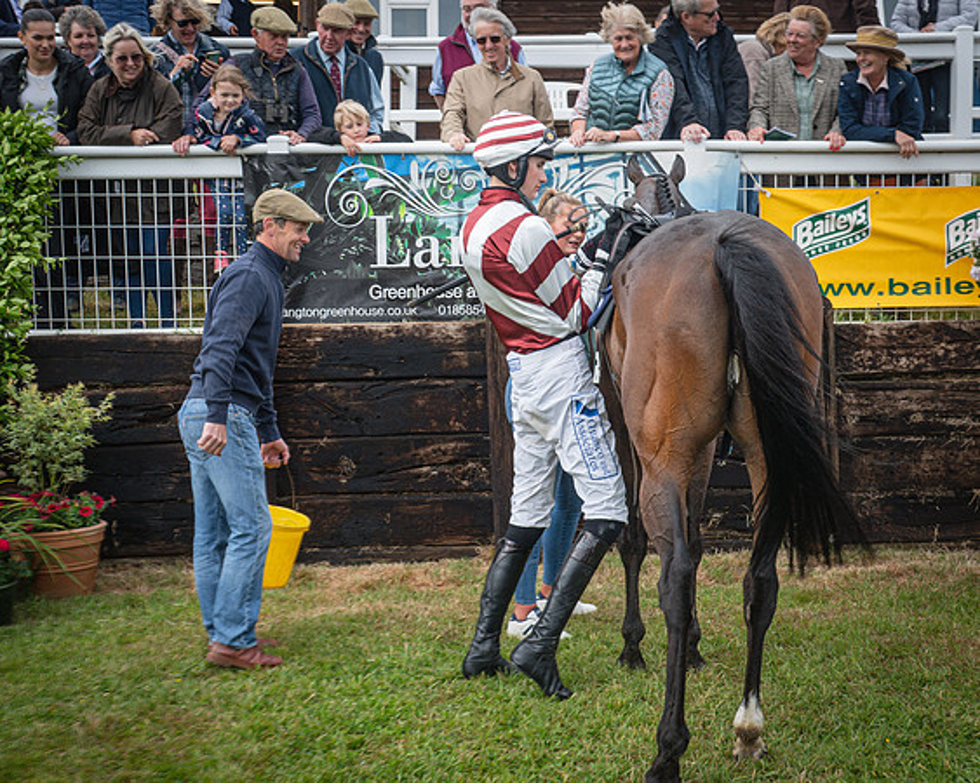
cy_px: 392
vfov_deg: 28.1
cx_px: 537
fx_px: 1567
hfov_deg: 34.7
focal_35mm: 54
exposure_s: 1/100
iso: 200
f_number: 7.1
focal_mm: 32
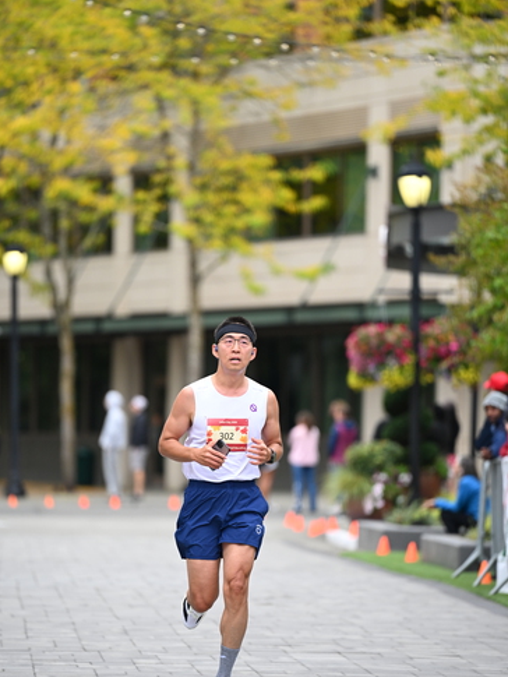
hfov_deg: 6.8
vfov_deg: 9.1
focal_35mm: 218
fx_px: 4264
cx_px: 253
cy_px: 378
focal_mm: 200
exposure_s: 1/2000
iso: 800
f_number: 2.8
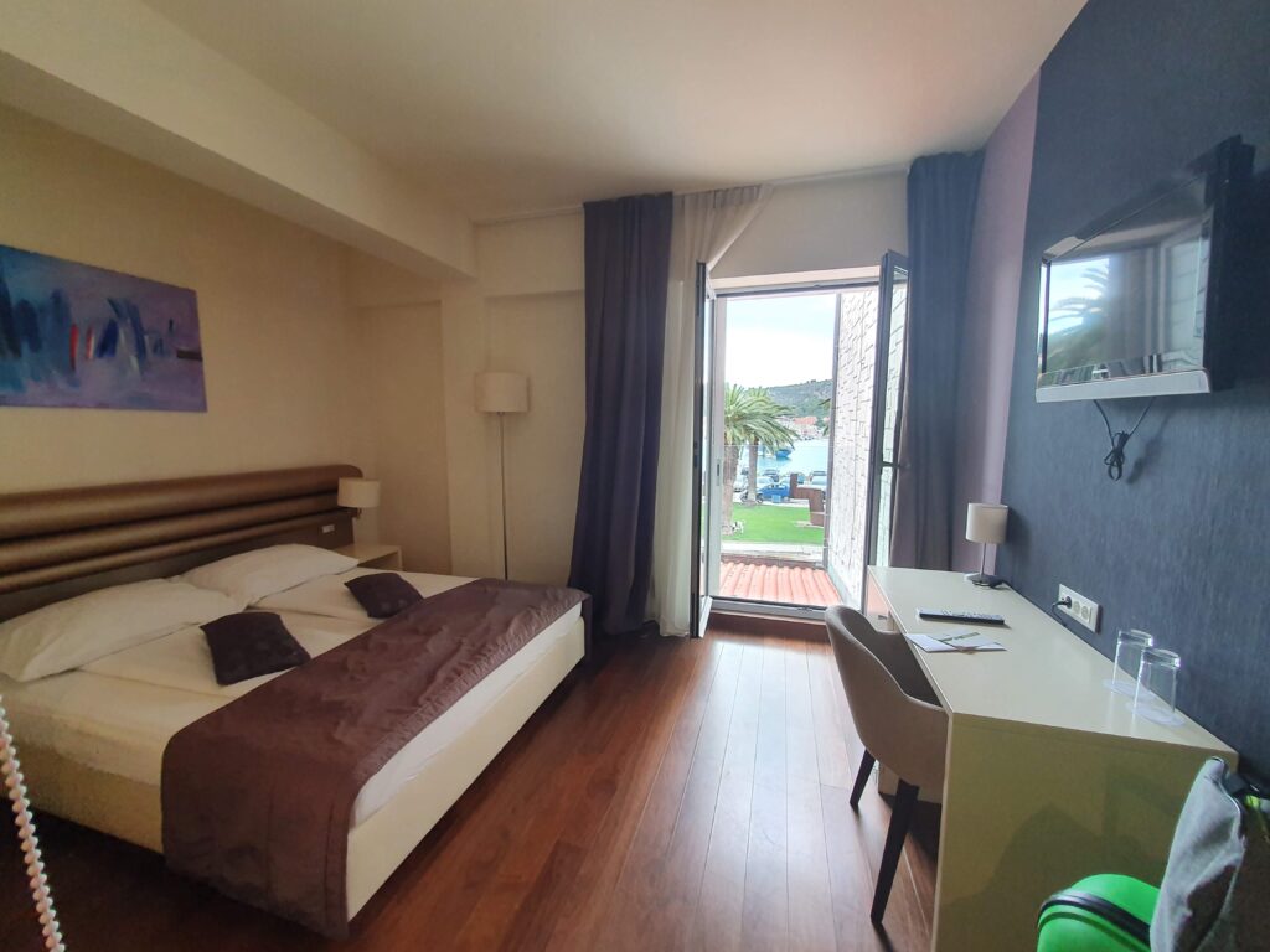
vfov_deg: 89.9
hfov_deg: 106.2
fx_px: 477
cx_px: 635
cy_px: 476
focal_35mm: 13
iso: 100
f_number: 2.2
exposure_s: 1/50
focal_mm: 1.8
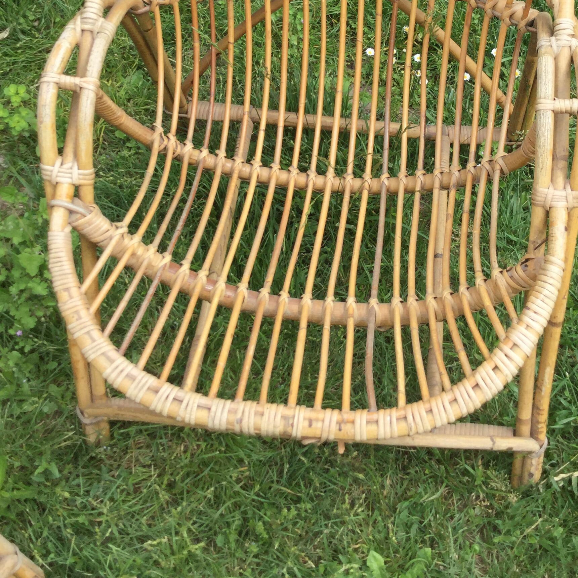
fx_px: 982
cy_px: 110
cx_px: 336
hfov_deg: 32.7
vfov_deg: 31.9
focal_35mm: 52
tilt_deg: -46.2
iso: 25
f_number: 2.4
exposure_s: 1/734
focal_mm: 3.3
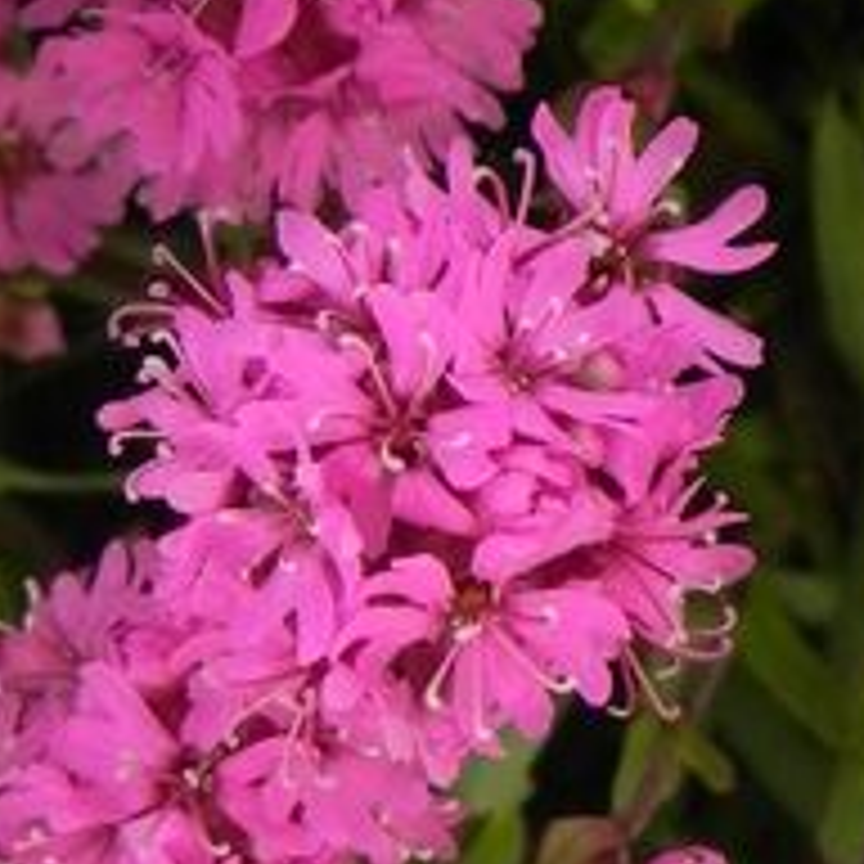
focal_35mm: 350
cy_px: -639
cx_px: -310
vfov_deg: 4.9
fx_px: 9883
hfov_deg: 5.0
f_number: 4.5
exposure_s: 1/250
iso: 160
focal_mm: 16.9
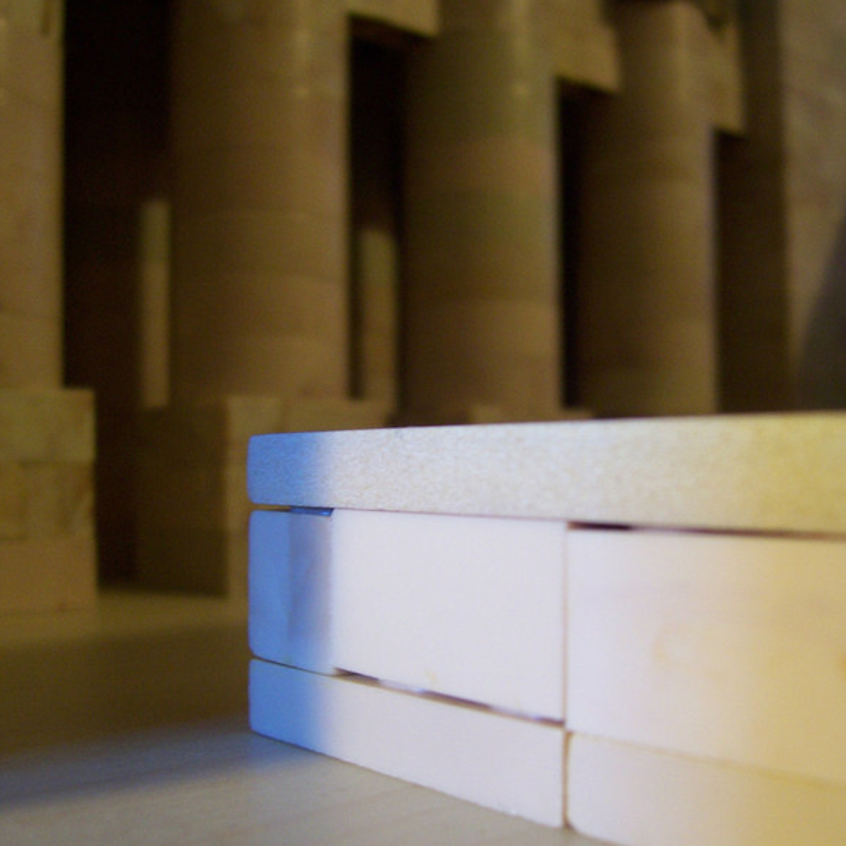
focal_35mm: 41
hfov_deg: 40.9
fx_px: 1134
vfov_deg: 40.8
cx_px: 427
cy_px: 501
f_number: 2.7
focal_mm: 5.6
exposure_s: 1/15
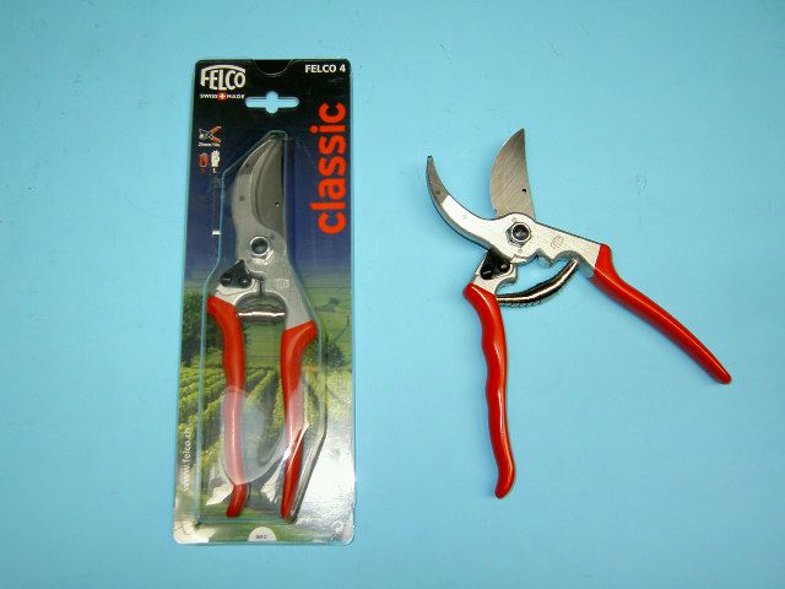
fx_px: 771
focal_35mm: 34
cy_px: 294
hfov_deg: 54.0
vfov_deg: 41.8
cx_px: 392
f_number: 2.8
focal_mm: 5.6
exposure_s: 1/60
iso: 50
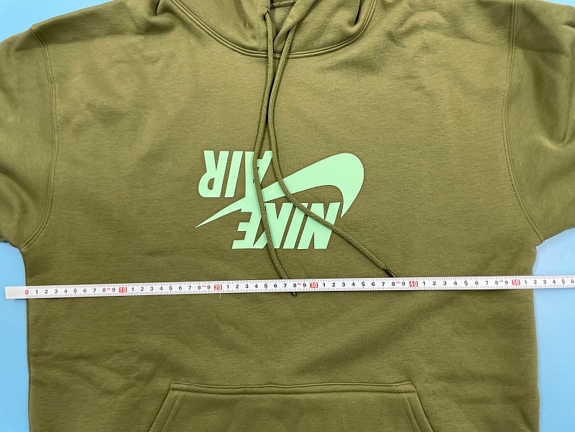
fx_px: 432
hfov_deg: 67.3
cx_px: 288
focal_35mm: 26
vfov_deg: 53.1
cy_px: 216
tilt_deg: -80.9
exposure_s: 1/100
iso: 64
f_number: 1.6
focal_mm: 4.2
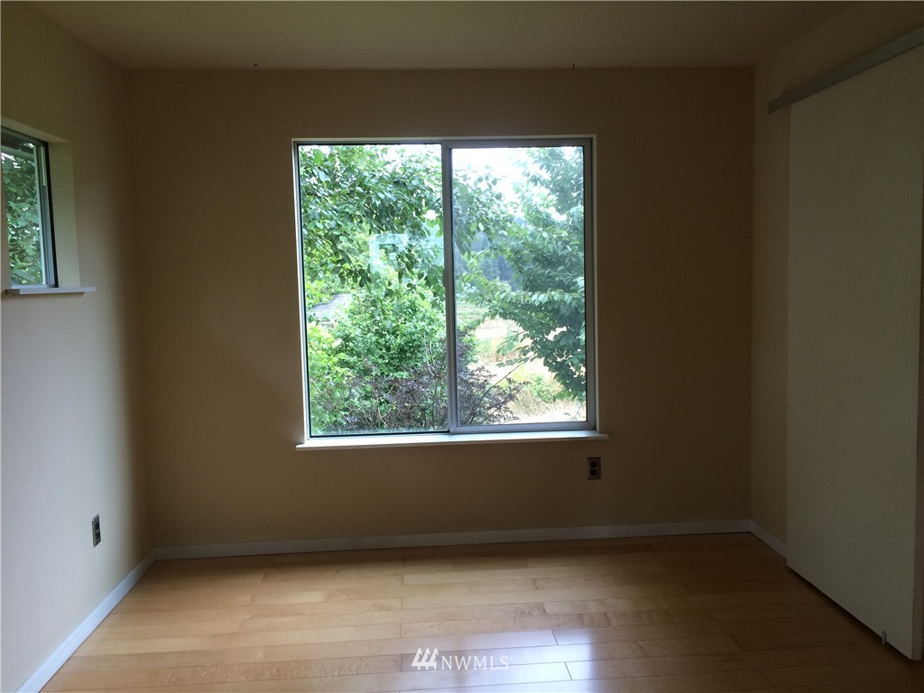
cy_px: 346
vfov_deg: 48.2
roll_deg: +2.5
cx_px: 462
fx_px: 774
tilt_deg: -3.5
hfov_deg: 61.7
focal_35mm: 29
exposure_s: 1/40
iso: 32
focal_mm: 4.15
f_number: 2.2
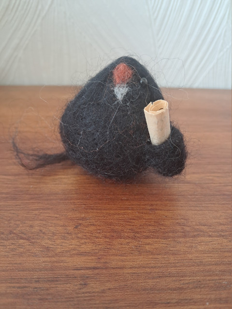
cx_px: 116
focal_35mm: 27
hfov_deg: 51.4
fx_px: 241
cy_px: 154
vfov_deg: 65.3
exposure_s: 1/50
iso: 100
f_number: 1.8
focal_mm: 4
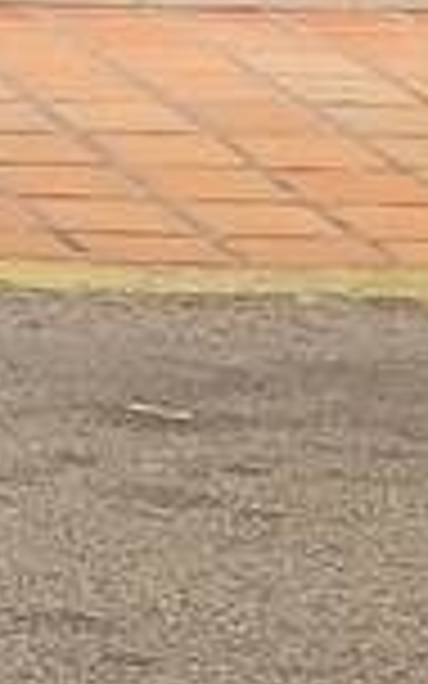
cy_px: -774
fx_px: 4684
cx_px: -1243
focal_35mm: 251
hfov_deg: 4.8
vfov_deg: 7.9
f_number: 1.8
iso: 50
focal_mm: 4.65
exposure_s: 1/1259
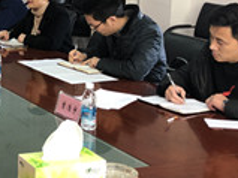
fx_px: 618
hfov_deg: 20.3
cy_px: -1
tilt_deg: -6.2
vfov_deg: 16.1
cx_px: -54
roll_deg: -0.5
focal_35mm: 90
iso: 40
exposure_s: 1/17
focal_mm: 3.99
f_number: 1.8
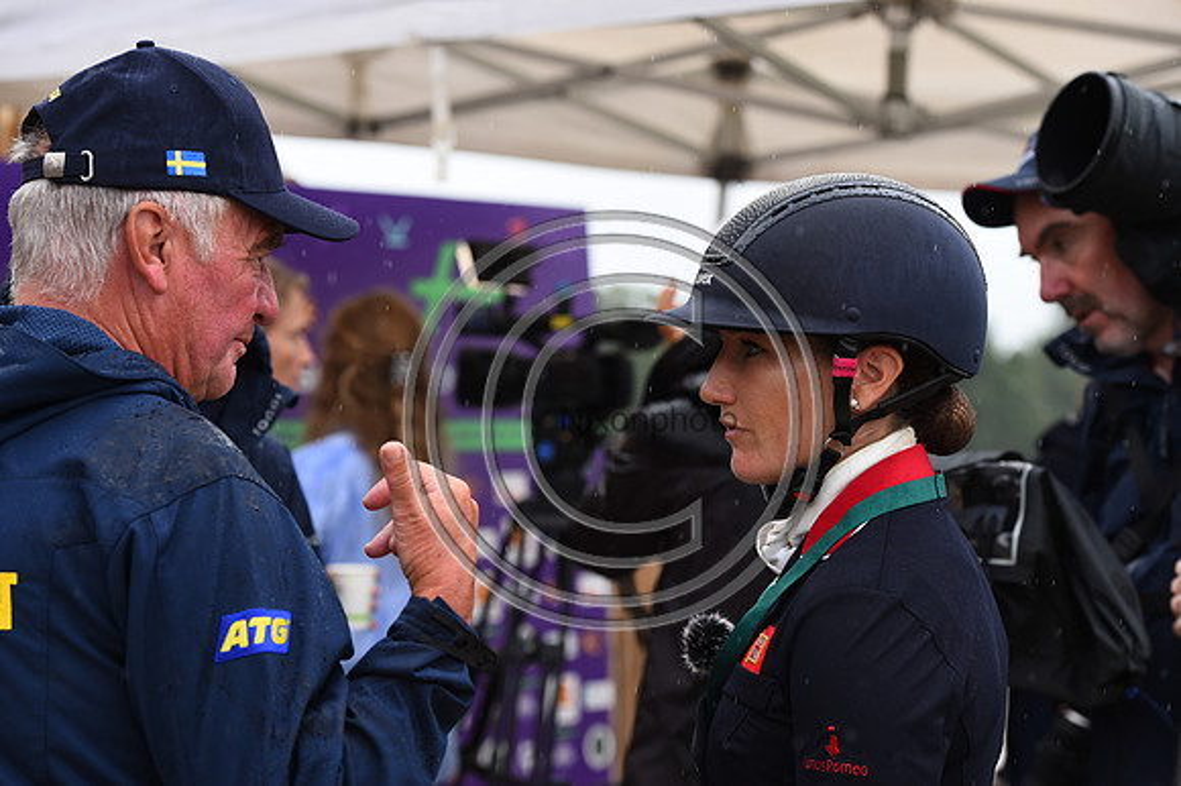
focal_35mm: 102
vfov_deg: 13.4
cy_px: 393
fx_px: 3344
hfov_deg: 20.0
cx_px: 590
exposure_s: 1/1000
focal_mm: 102
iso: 900
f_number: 5
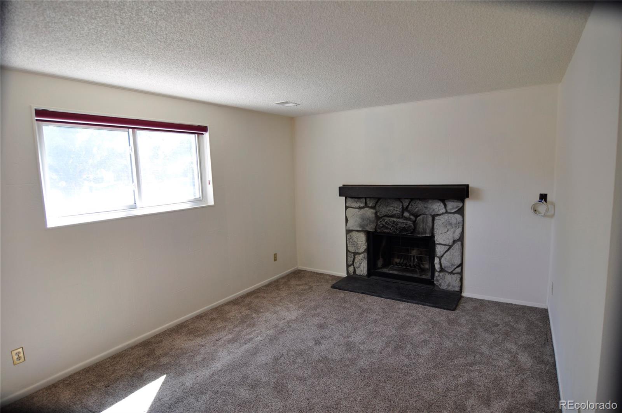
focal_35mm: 18
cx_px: 311
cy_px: 206
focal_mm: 12
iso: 200
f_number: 4
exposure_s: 1/30
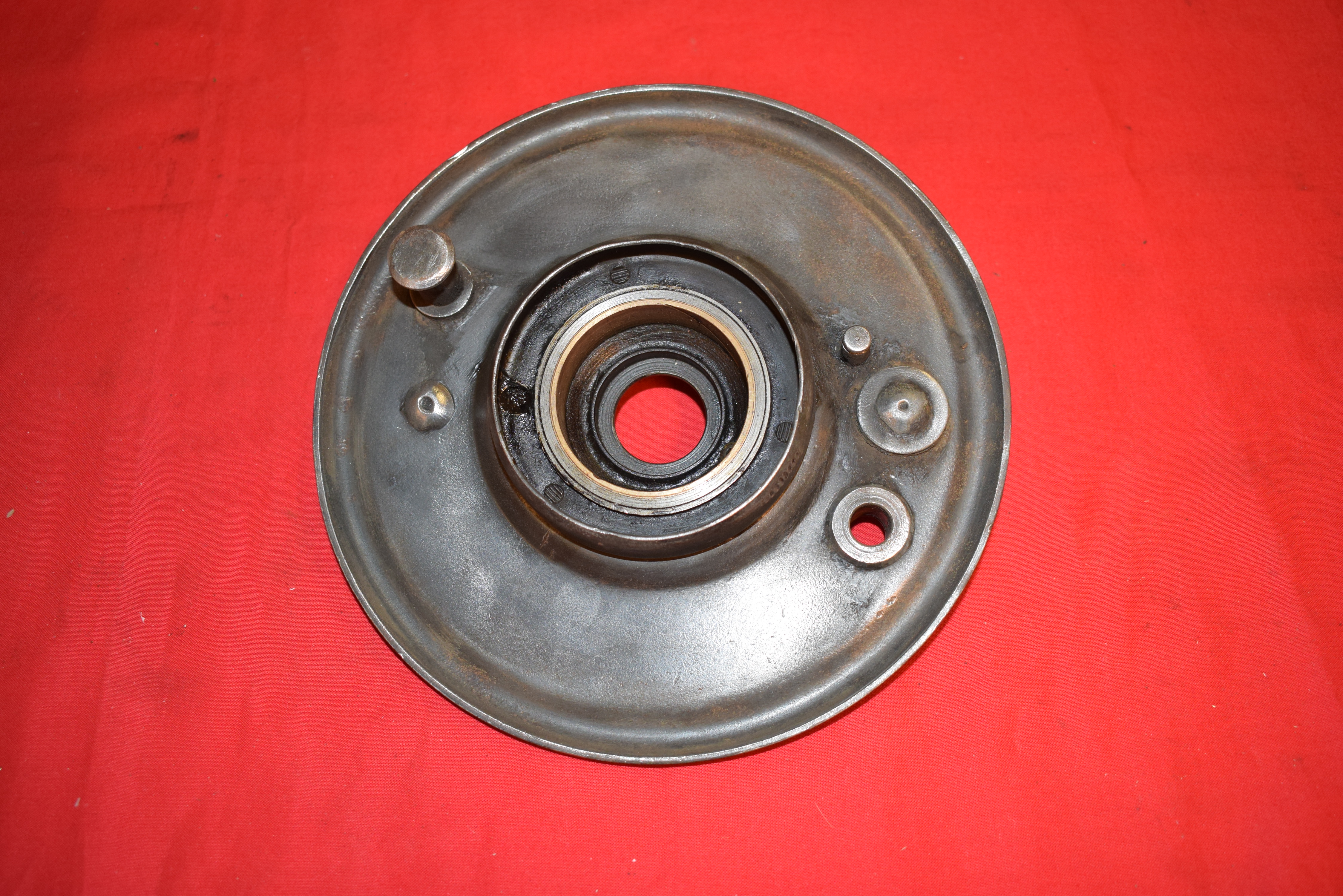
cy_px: 448
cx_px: 672
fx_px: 1343
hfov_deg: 53.1
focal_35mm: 36
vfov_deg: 36.9
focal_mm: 24
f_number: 5
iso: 640
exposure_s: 1/60
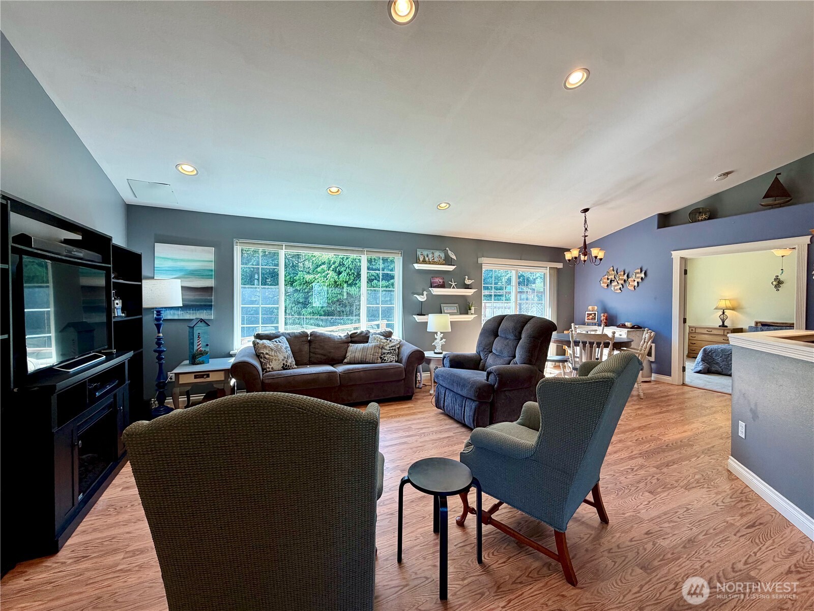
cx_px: 407
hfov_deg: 102.1
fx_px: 329
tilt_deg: -1.2
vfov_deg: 85.7
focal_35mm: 14
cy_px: 306
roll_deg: -0.2
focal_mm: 2.22
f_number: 2.2
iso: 100
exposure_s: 1/120
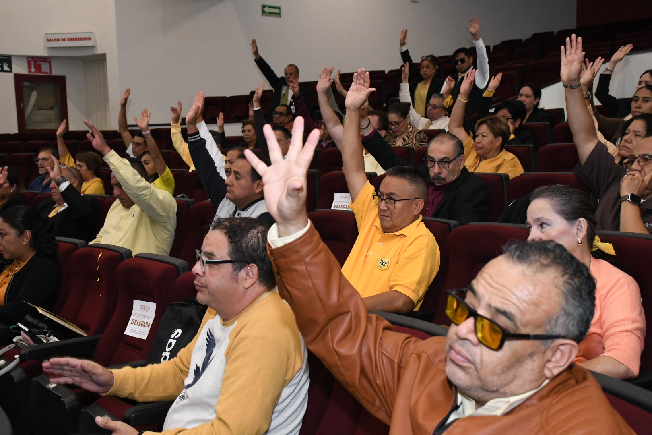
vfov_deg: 28.1
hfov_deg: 41.1
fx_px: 869
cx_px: 326
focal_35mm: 48
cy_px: 218
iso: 4000
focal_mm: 32
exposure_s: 1/125
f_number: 5.6
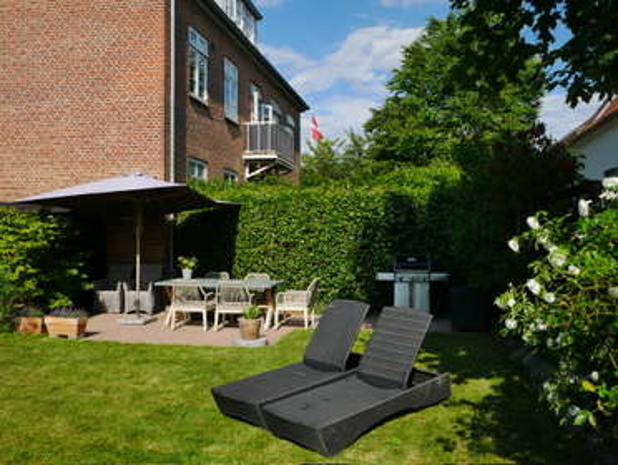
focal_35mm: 30
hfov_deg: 59.9
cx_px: 309
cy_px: 232
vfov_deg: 46.9
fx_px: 536
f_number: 8
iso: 200
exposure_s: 1/500
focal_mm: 15
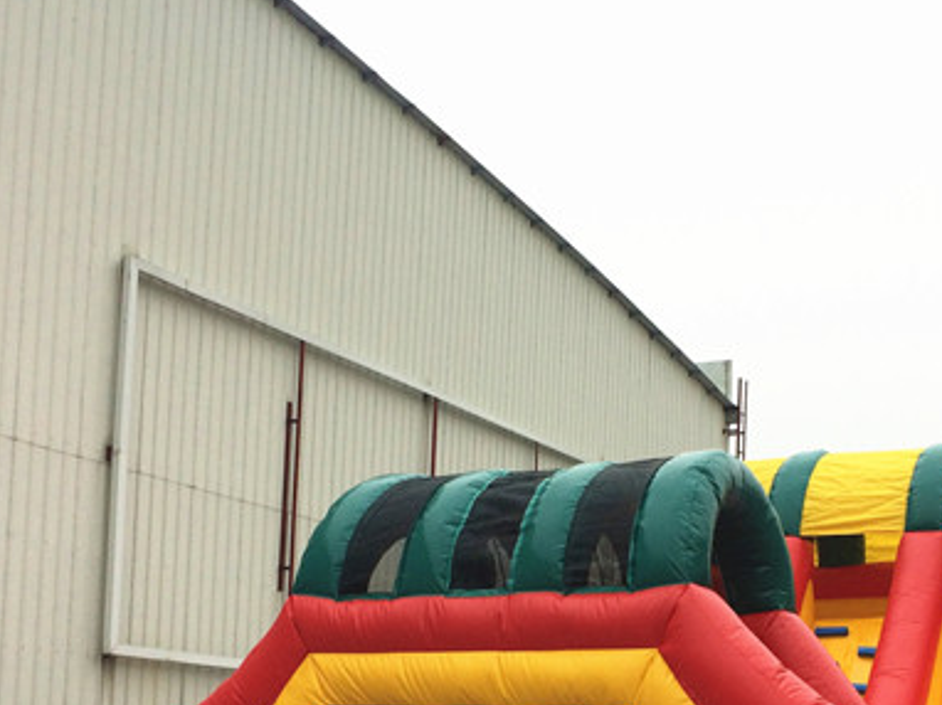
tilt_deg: +4.2
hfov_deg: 33.5
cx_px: 621
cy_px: 621
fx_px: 1550
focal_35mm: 57
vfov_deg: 24.9
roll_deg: -1.4
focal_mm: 4.15
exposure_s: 1/3425
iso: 32
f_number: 2.2
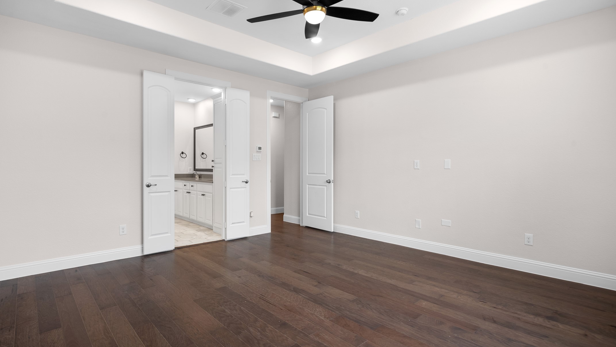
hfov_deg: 92.7
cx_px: 307
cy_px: 171
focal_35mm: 18
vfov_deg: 61.0
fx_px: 294
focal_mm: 17
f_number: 8
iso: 400
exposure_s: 1/2
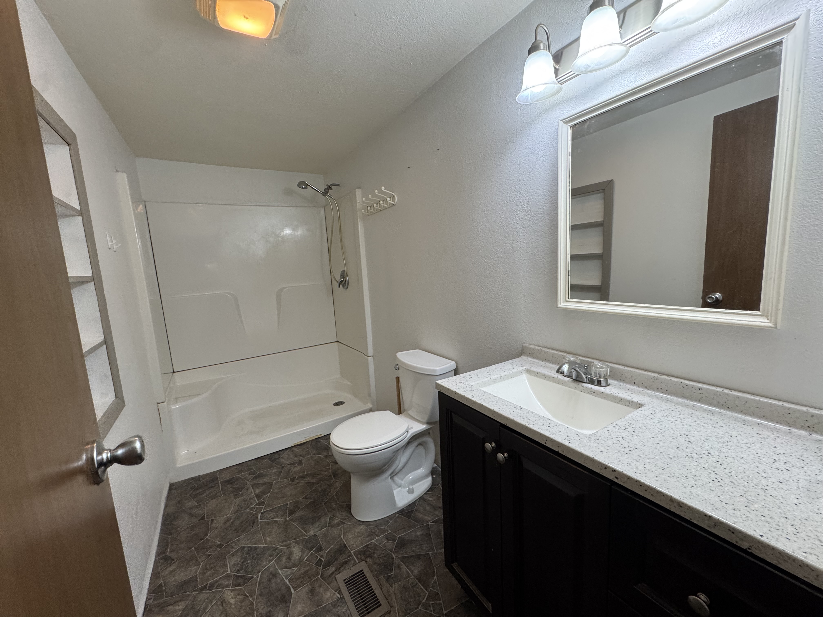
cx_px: 412
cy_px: 308
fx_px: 333
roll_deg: +3.5
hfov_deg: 102.1
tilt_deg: -7.1
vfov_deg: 85.7
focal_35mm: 14
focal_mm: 2.22
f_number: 2.2
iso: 200
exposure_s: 1/120
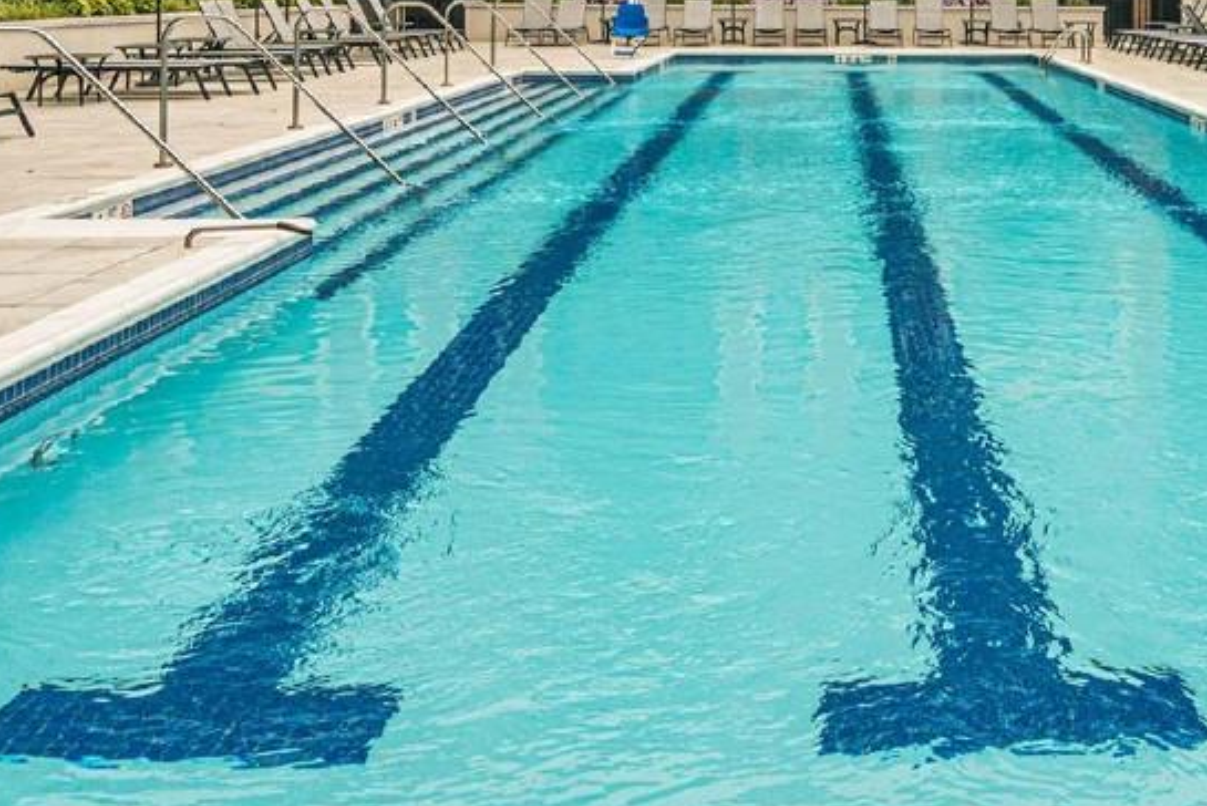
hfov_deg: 42.9
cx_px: 928
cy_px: -86
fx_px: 1476
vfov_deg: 27.8
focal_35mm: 44
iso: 200
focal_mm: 16
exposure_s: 1/800
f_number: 5.6
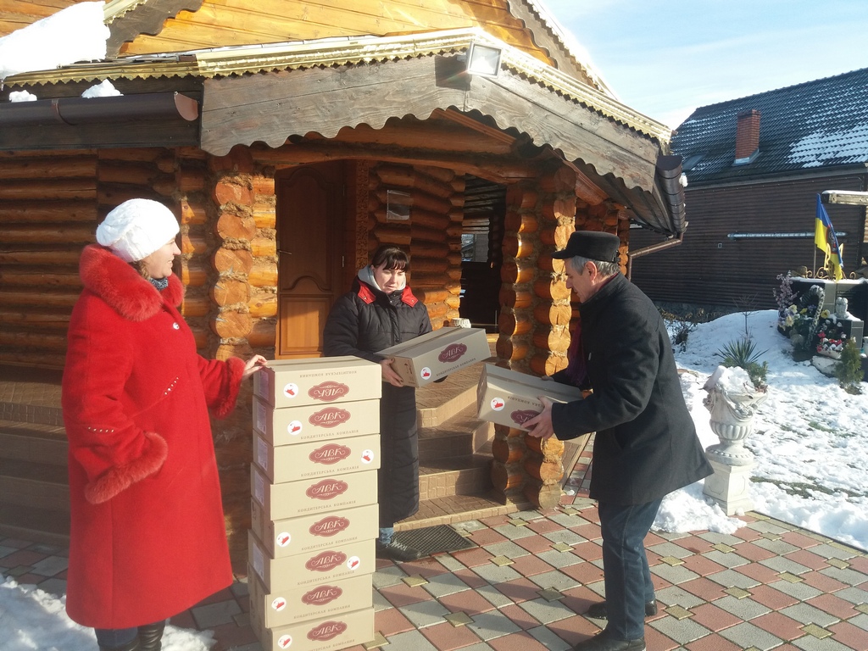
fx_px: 702
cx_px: 434
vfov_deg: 49.7
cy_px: 326
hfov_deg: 63.4
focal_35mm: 28
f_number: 1.9
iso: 64
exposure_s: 1/518
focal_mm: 3.7
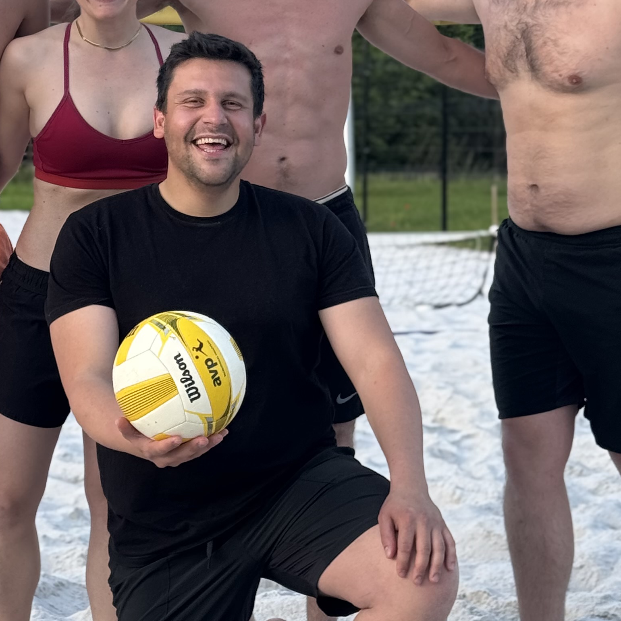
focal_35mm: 111
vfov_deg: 15.6
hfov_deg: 15.7
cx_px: 200
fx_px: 2253
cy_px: 189
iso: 64
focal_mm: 6.76
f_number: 1.78
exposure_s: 1/379
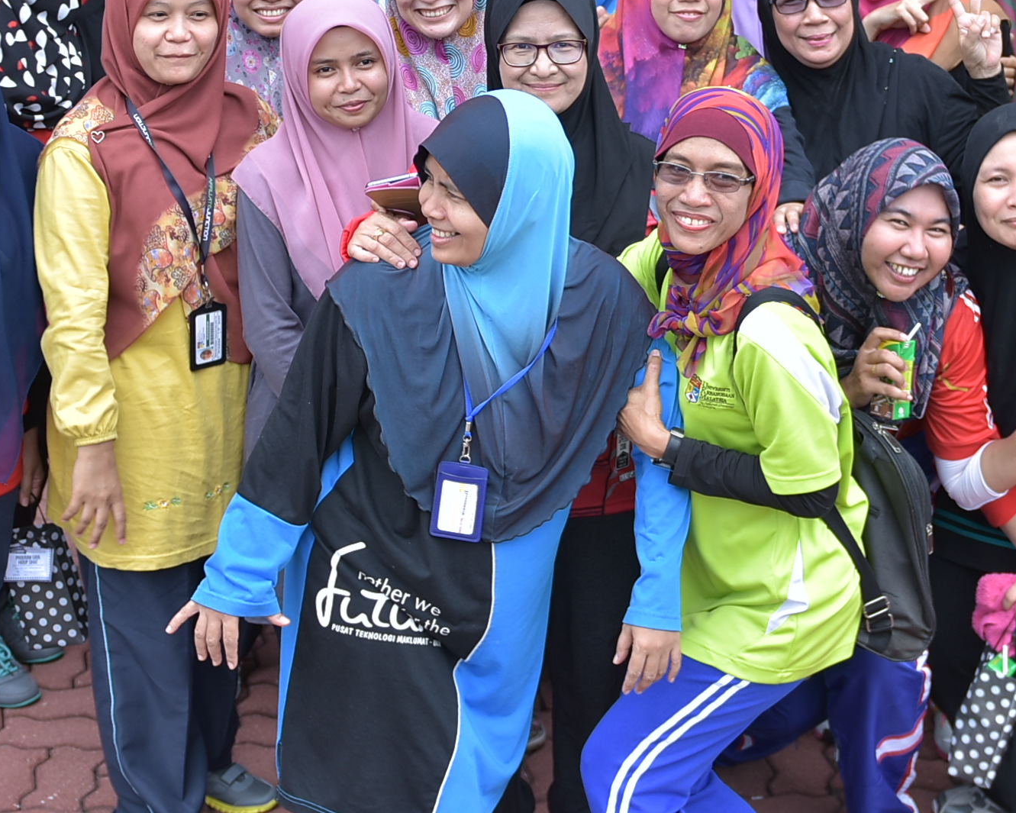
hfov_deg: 24.9
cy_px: 56
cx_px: 710
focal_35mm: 76
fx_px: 2285
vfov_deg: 19.7
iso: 100
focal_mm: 24
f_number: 2.8
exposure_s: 1/200
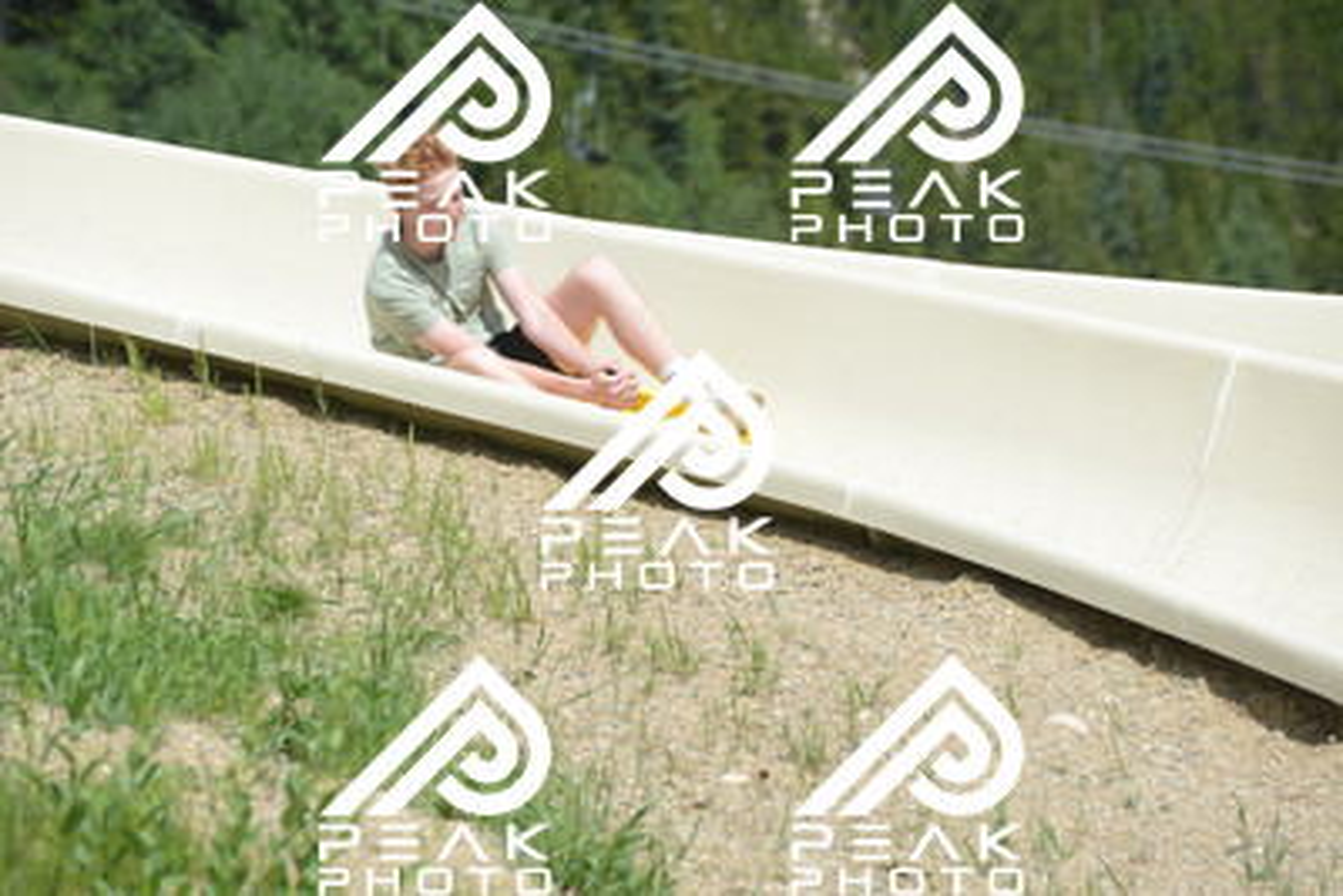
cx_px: 672
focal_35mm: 195
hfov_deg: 10.5
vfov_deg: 7.0
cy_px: 448
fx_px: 7277
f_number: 6.3
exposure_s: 1/640
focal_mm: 195
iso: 180
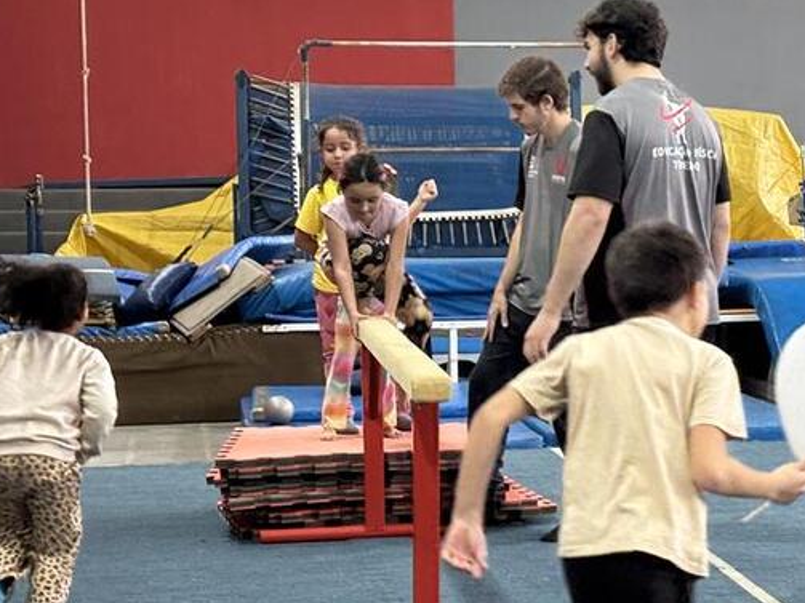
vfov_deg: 11.9
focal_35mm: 124
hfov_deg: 15.5
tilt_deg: -2.2
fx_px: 2883
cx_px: 858
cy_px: 304
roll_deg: +0.3
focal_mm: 5.96
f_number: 1.6
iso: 200
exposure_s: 1/40
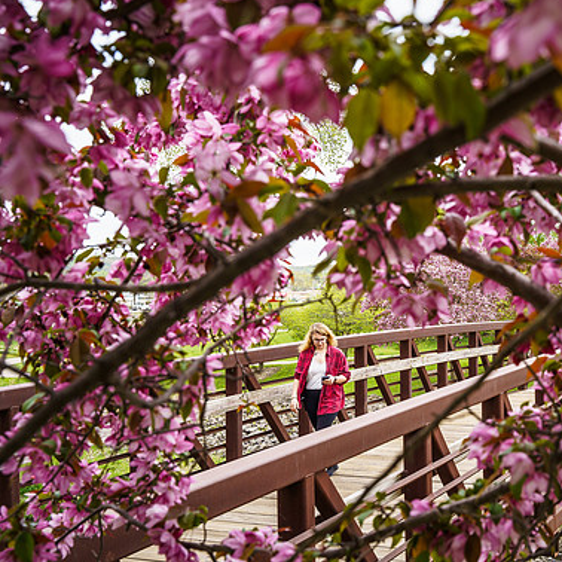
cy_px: 254
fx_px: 974
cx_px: 407
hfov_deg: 31.7
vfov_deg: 32.2
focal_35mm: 53
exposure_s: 1/320
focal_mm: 37.3
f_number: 8
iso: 400
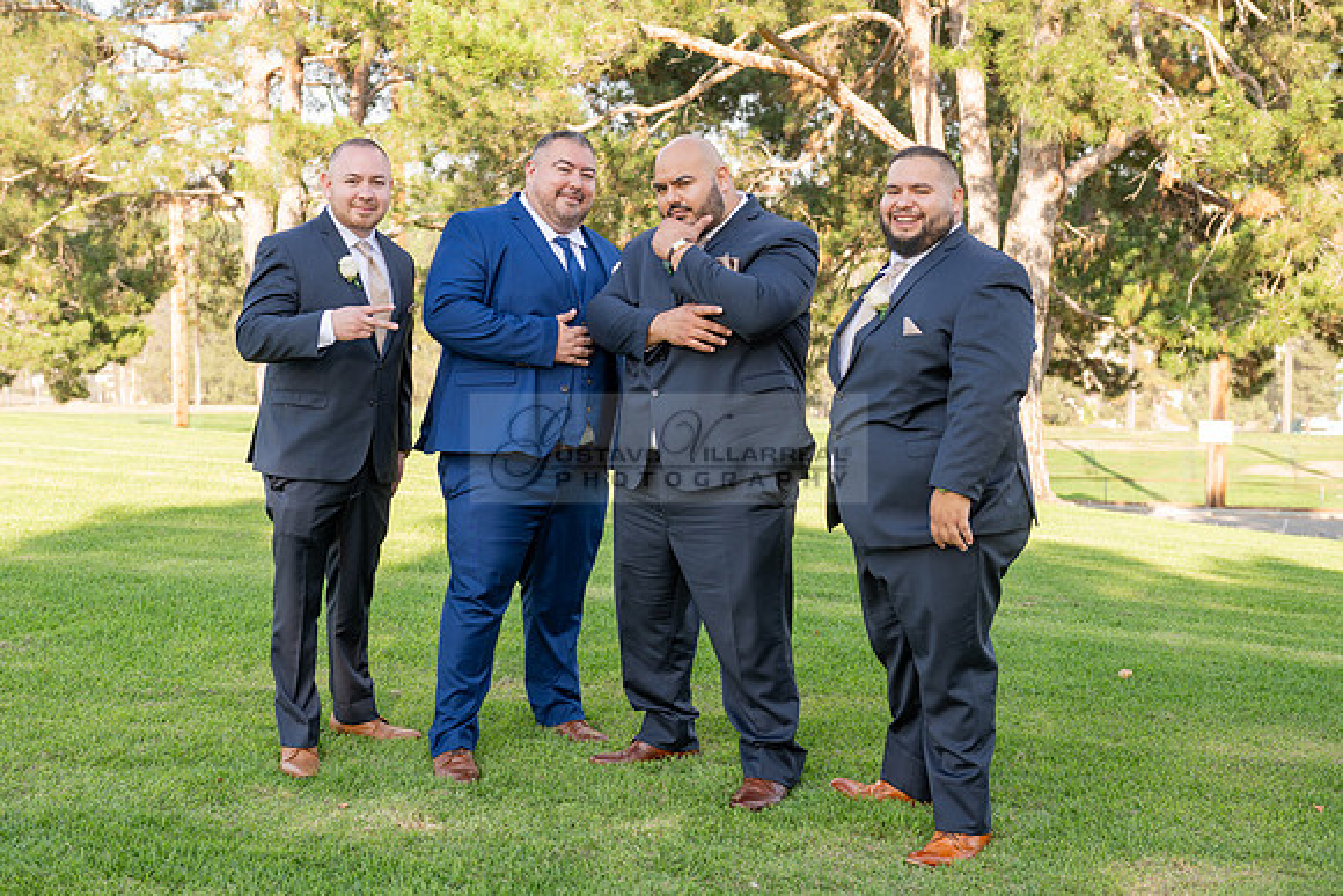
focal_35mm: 48
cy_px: 411
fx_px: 1792
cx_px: 610
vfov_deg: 28.1
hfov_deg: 41.0
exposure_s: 1/160
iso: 80
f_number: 4
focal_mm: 44
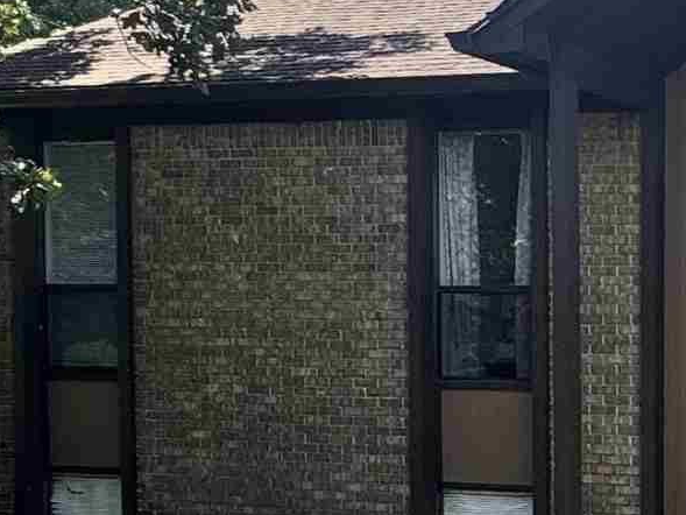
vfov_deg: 20.0
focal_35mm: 73
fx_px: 1447
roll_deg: -1.1
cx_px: 1096
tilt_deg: -2.9
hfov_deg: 21.3
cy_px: 407
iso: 50
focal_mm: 2.22
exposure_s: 1/646
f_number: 2.2
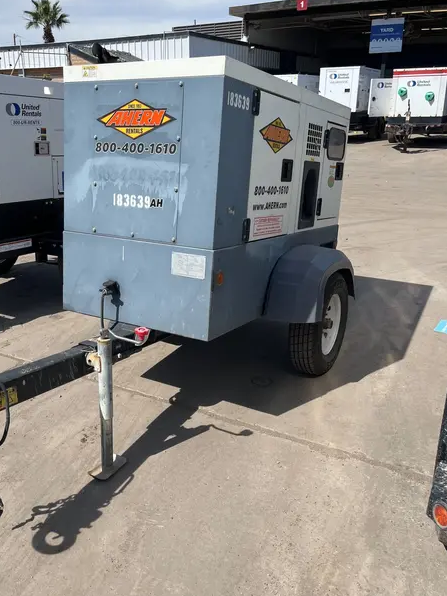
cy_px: 296
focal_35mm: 32
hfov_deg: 43.9
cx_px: 173
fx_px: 551
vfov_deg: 56.8
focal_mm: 5.1
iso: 50
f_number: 1.6
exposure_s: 1/3623
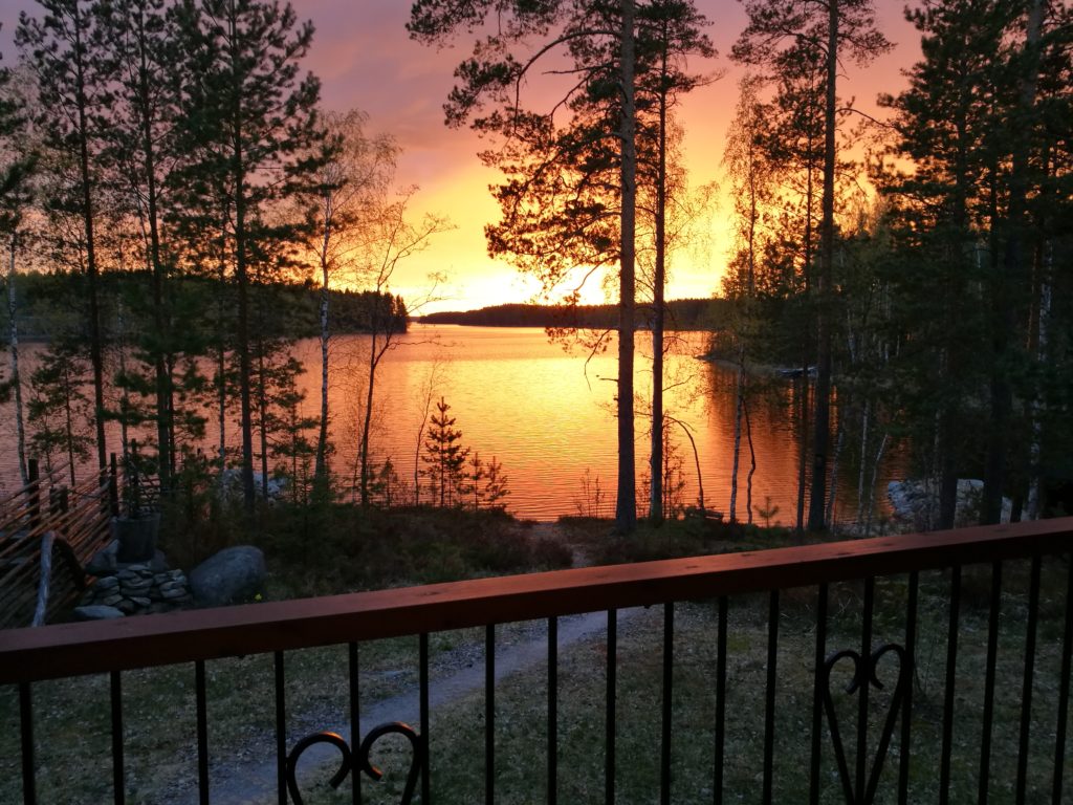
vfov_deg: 51.4
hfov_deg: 65.3
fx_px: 837
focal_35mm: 27
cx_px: 536
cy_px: 402
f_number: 2.2
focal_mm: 4.5
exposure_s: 1/60
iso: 160
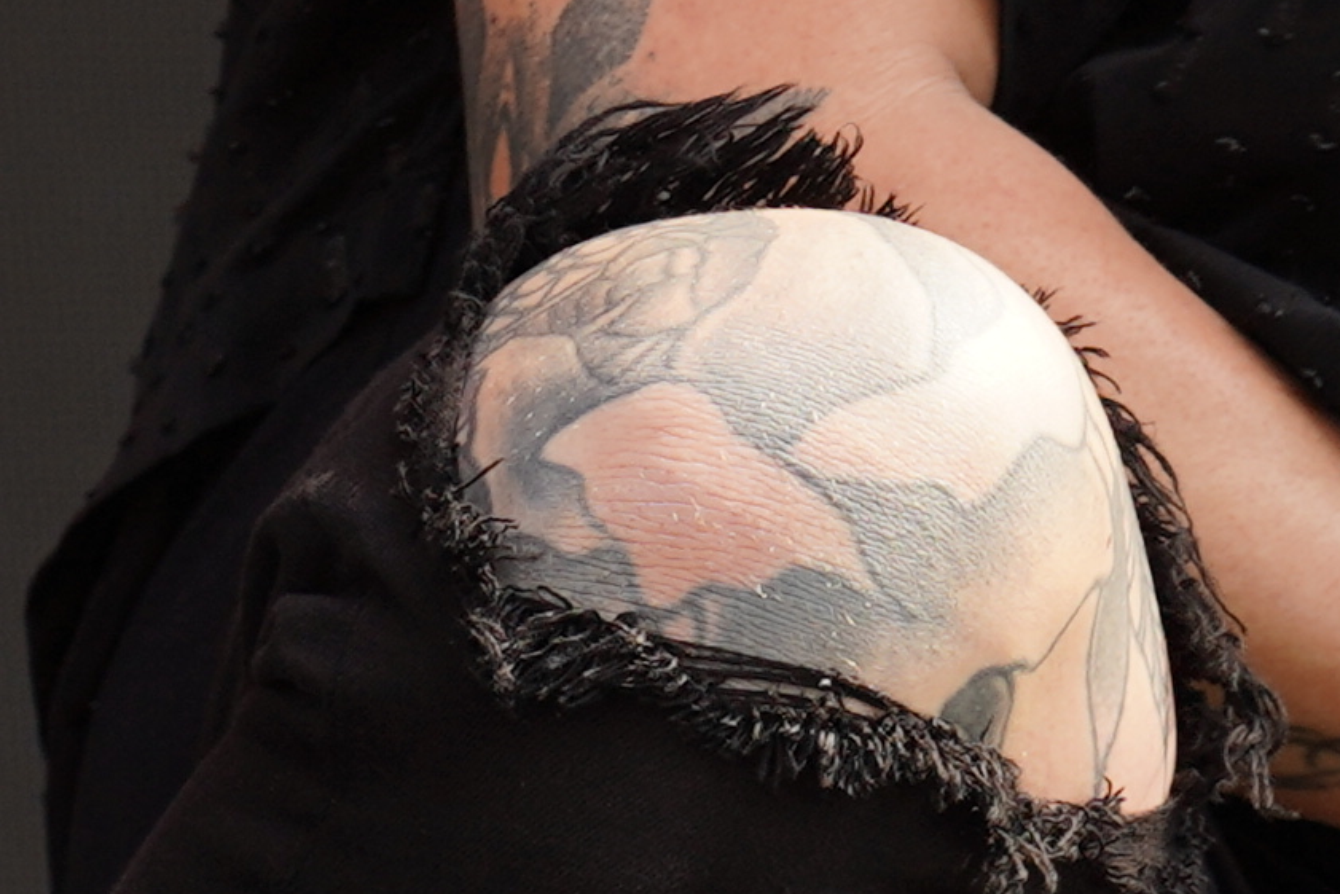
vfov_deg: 1.8
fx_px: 27882
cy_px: -311
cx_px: 727
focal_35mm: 749
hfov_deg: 2.8
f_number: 5.6
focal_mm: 105
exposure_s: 1/250
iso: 100
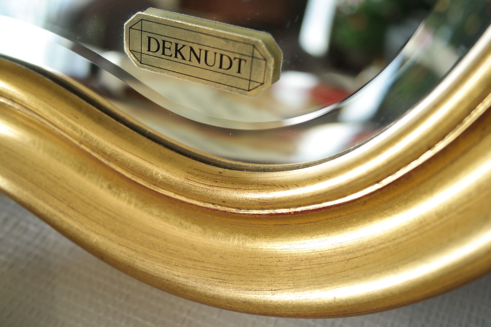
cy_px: 164
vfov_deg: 29.2
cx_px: 246
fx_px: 627
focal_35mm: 46
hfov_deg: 42.7
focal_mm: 30
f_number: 6.3
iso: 400
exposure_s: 1/30
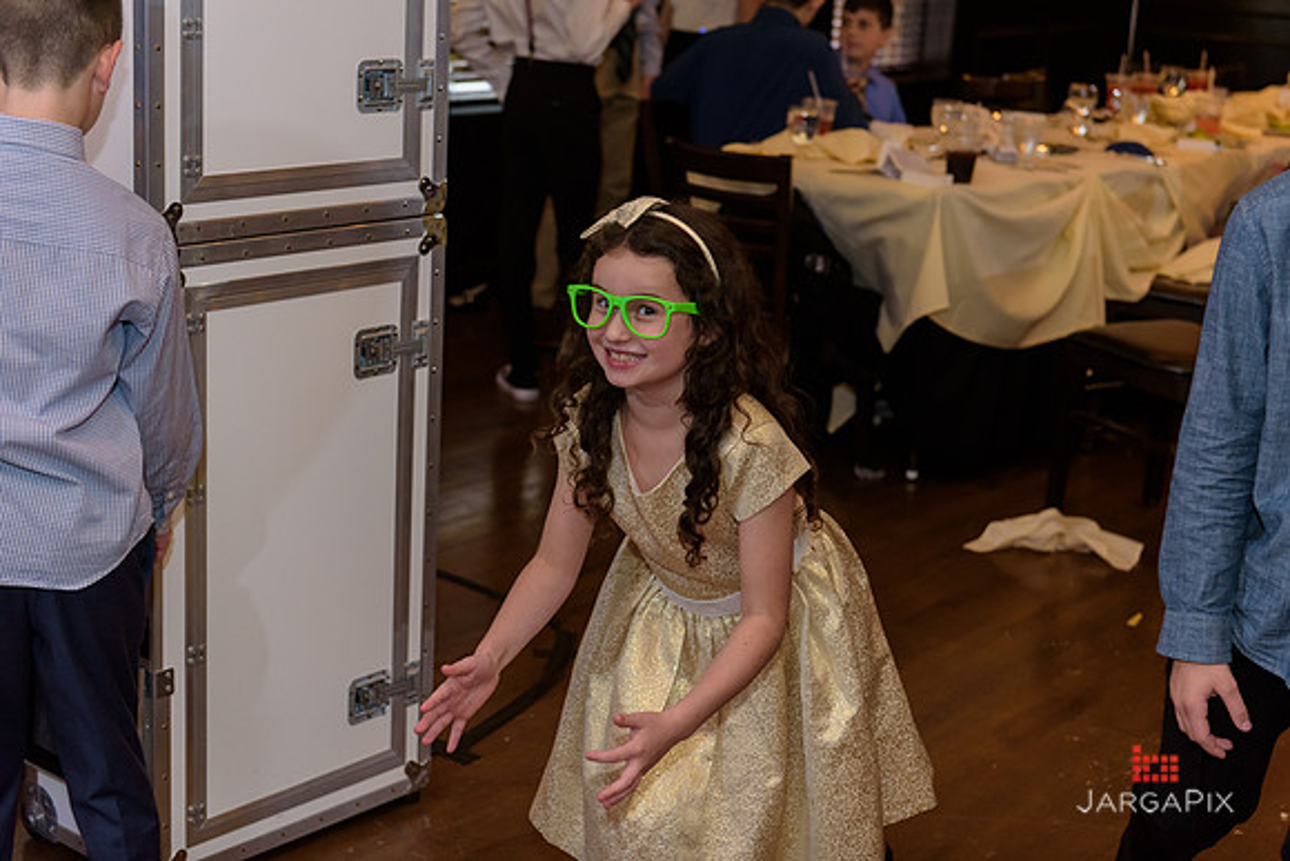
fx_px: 2079
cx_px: 645
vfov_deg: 23.4
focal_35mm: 58
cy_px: 430
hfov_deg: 34.5
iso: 1600
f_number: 3.2
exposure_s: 1/125
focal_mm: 58
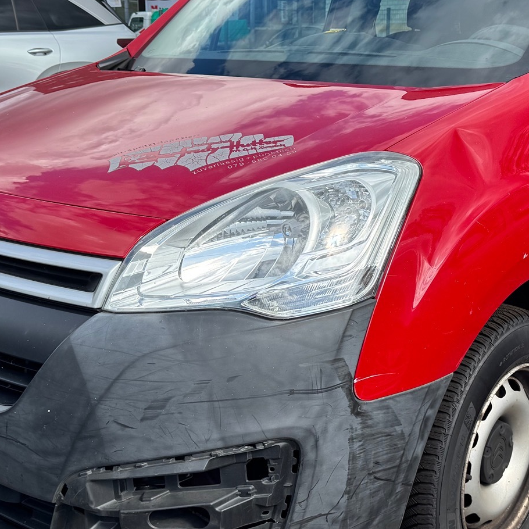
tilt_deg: -13.8
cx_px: 301
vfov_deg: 36.0
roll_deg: -0.2
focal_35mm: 47
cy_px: 240
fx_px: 813
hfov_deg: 36.0
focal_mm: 6.76
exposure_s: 1/1980
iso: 80
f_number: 1.78
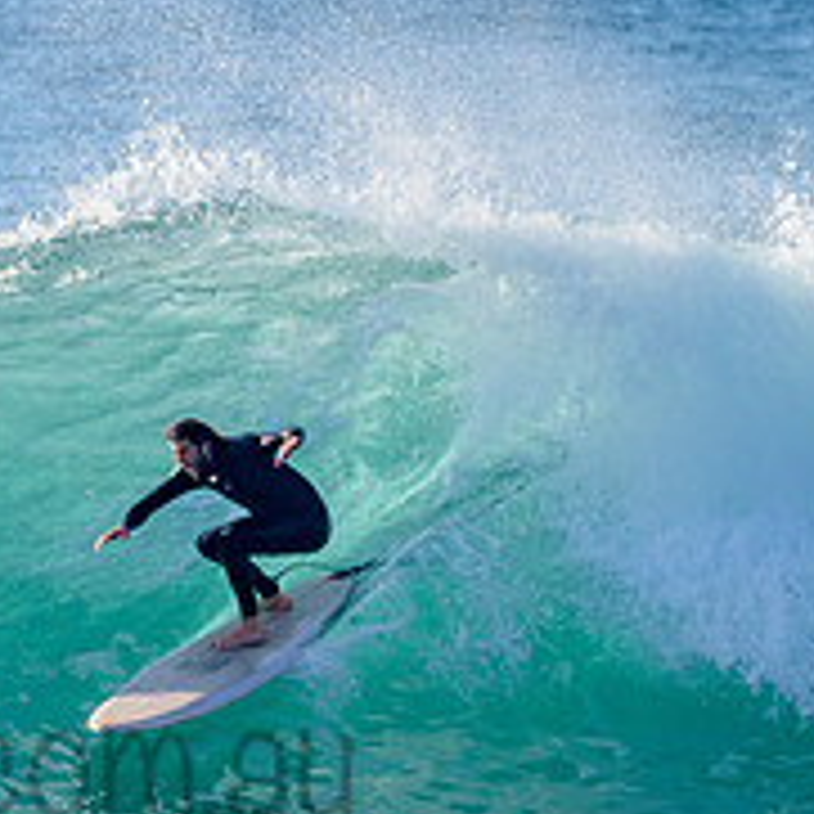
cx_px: 174
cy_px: 546
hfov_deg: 1.1
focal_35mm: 1669
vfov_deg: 1.1
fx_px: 44403
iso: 220
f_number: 5.6
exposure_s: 1/2000
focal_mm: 500
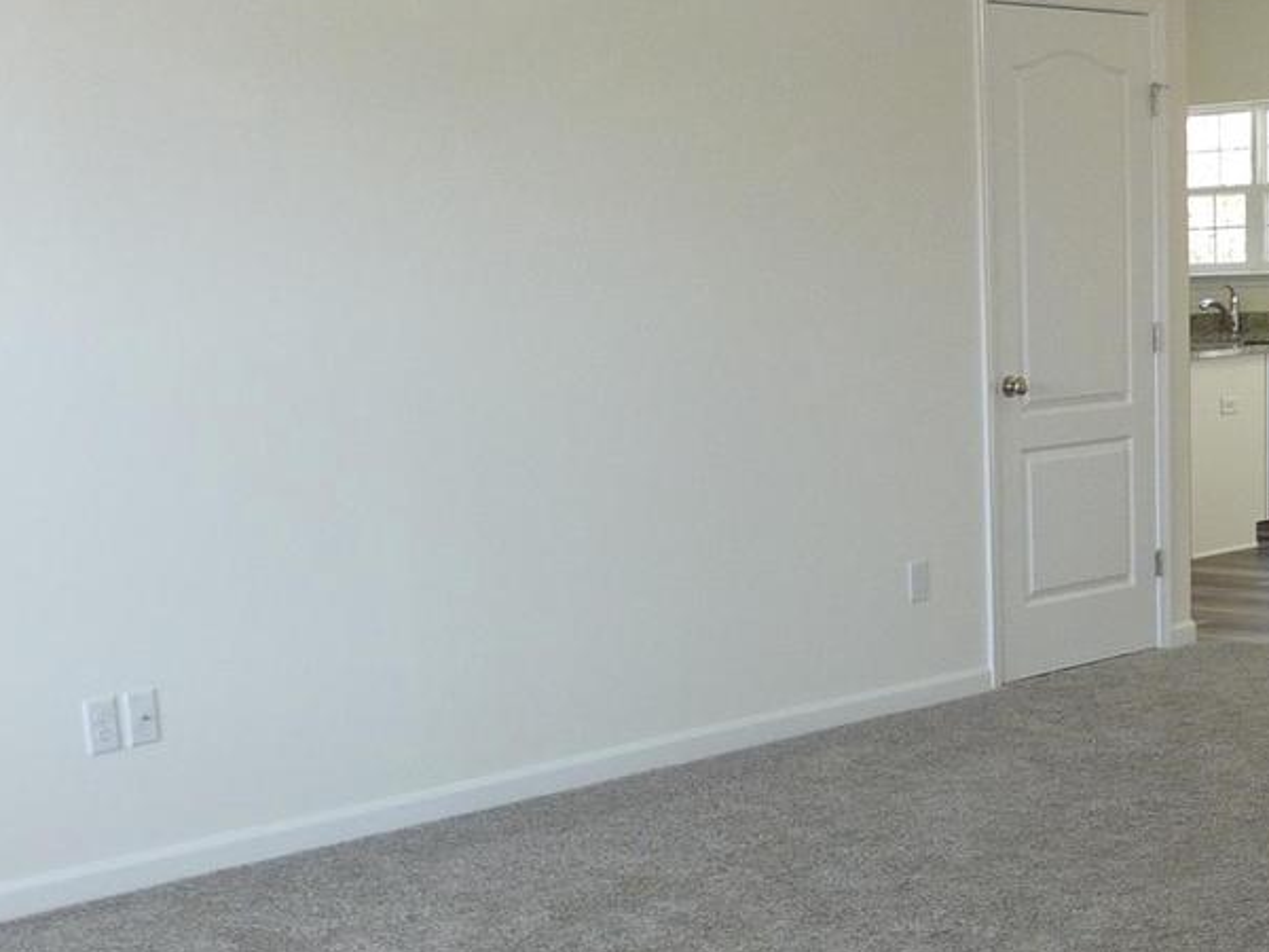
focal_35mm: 60
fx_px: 2200
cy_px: 785
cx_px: 861
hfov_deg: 31.9
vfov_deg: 24.0
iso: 160
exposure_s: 1/30
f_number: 3.3
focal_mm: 4.1
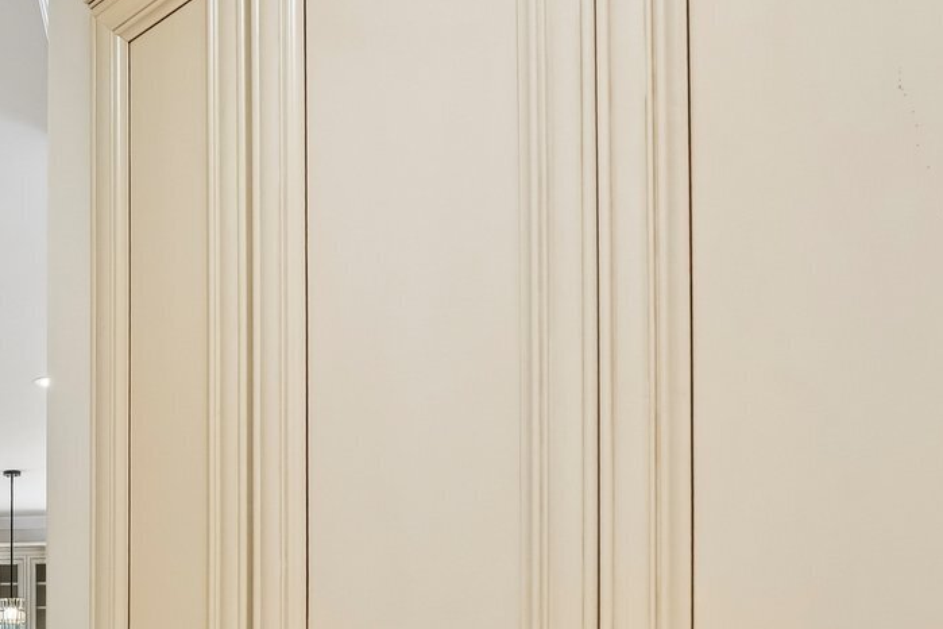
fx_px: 1074
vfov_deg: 29.7
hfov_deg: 39.7
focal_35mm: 41
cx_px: -67
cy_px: 677
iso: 320
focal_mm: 14
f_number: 8
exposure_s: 1/6
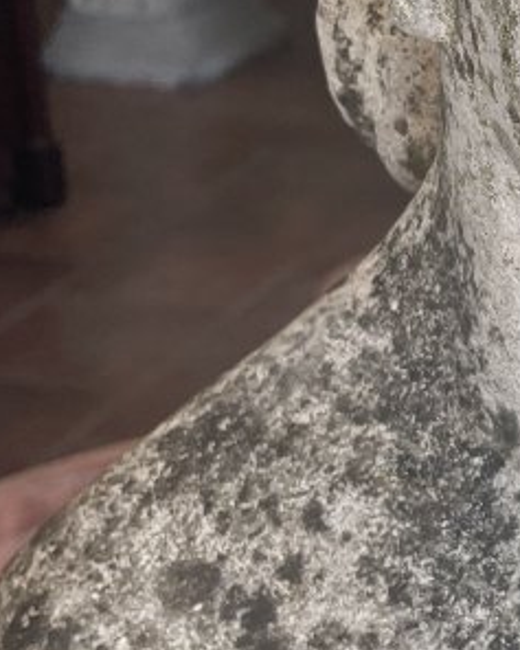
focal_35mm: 103
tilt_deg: -20.3
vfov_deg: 18.6
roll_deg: -1.3
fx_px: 1980
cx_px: 908
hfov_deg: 13.5
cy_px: 288
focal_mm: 4.2
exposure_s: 1/100
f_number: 1.6
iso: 50
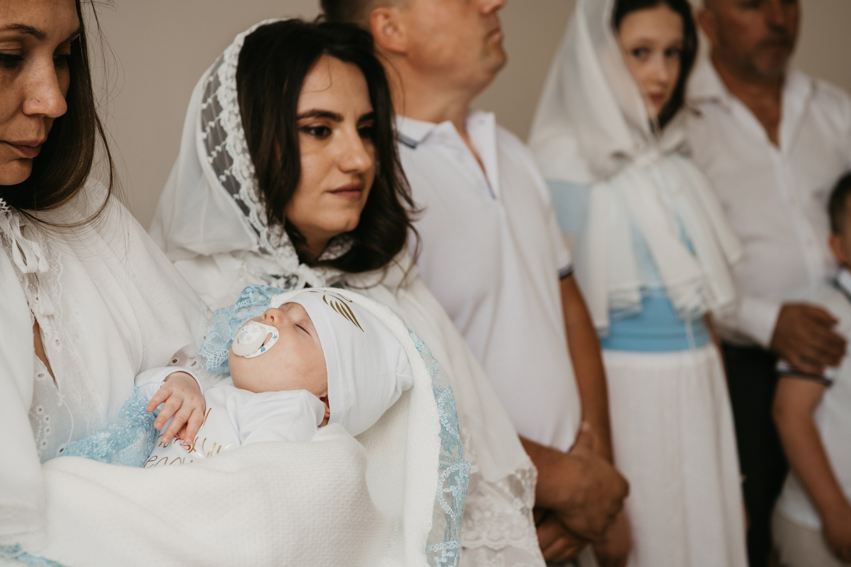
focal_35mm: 75
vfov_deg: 18.2
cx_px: 414
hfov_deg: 27.0
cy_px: 282
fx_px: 1773
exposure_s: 1/160
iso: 200
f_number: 4.5
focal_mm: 70
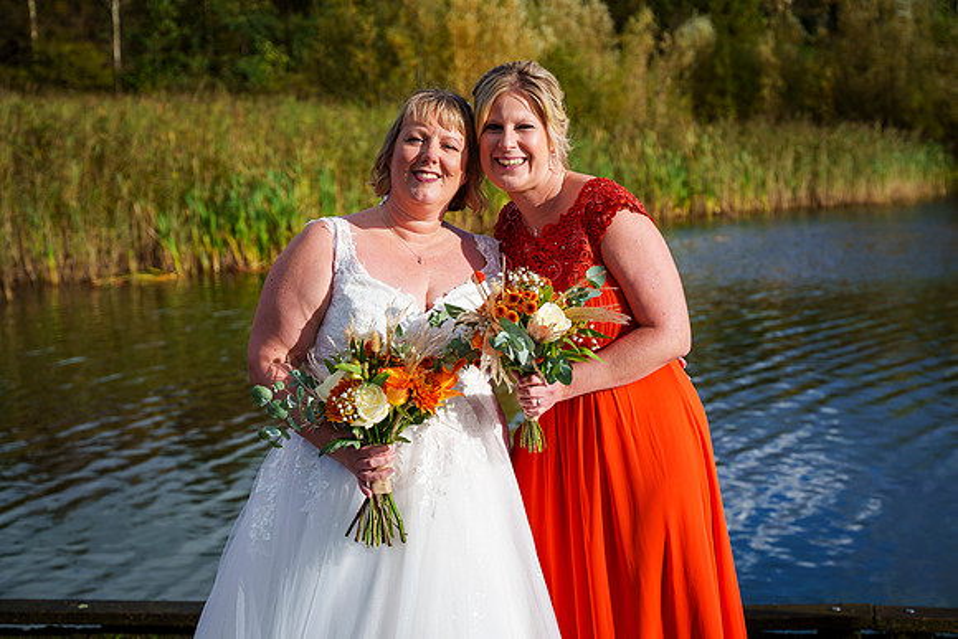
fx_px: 1810
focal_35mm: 68
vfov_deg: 20.0
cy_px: 272
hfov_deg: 29.6
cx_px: 558
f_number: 4.5
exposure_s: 1/2500
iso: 250
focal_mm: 58
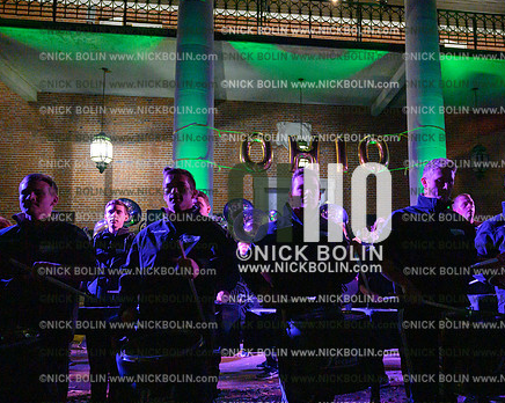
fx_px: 448
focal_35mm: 30
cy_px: 218
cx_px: 309
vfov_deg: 48.4
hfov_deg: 58.2
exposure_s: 1/500
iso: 12800
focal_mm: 24
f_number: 4
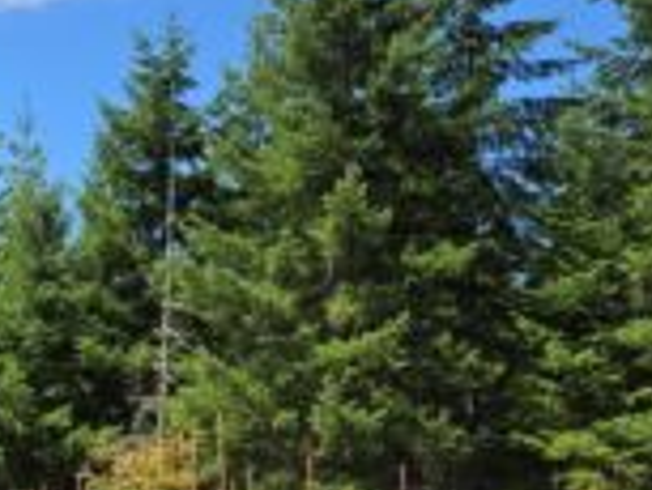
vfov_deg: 24.4
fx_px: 1131
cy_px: 311
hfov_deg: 27.7
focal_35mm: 60
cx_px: -158
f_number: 1.8
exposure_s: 1/1695
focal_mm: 5.4
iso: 25
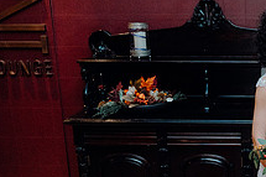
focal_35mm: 73
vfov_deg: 18.5
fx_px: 539
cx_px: 292
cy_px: 134
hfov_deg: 25.7
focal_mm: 27
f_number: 3.5
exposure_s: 1/160
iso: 3200
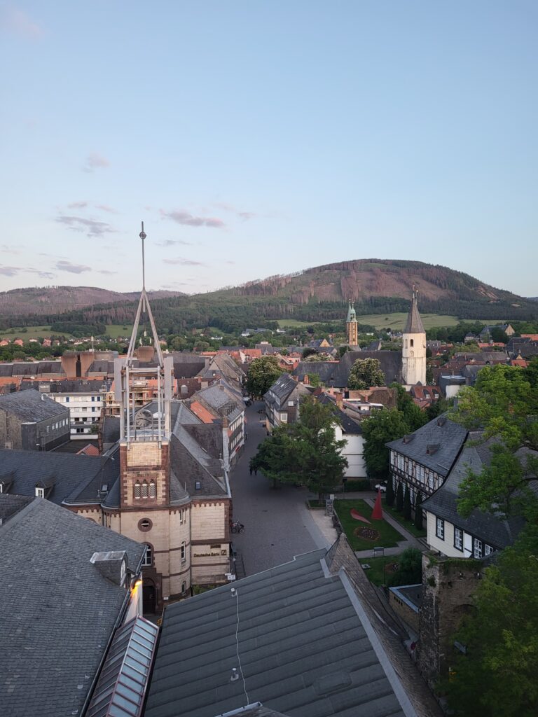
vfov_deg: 67.3
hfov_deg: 53.1
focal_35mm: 26
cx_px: 269
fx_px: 539
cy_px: 358
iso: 40
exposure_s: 1/109
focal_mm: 5.4
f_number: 1.8
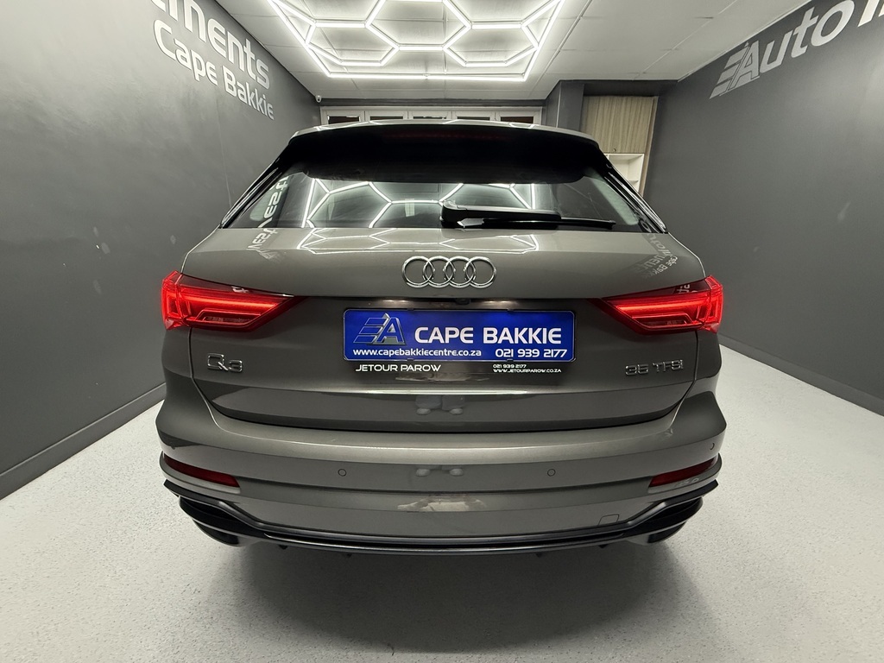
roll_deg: +0.3
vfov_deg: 85.7
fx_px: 358
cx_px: 442
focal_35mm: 14
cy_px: 332
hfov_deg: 102.1
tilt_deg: -16.0
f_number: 2.2
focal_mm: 2.22
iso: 500
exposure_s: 1/100
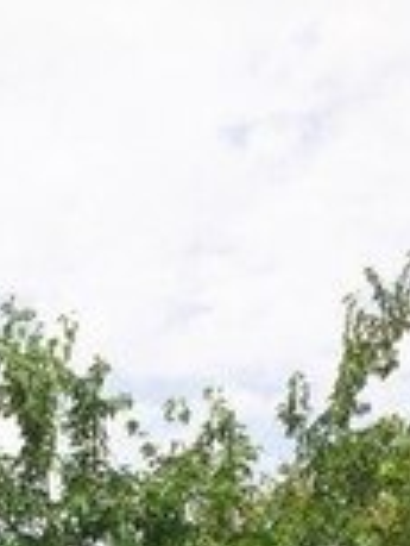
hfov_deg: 15.2
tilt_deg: -3.0
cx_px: -89
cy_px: 878
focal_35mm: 94
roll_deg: +1.2
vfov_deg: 18.0
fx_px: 1482
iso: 32
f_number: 2.2
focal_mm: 4.15
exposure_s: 1/2933
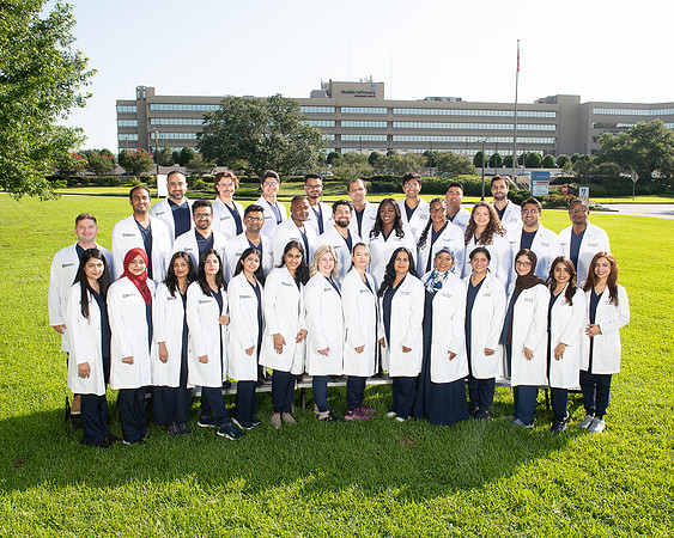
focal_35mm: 30
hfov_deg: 58.8
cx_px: 324
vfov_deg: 48.5
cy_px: 272
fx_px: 598
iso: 400
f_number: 10
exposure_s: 1/250
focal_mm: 26
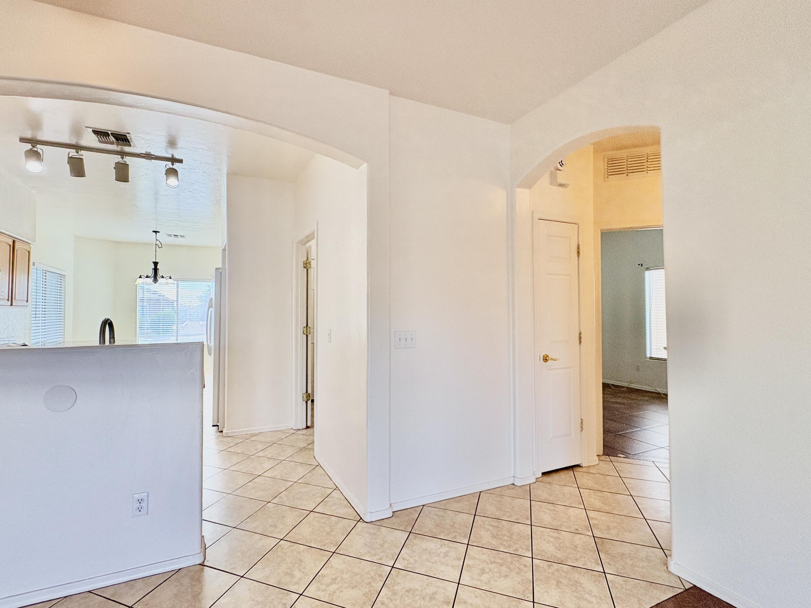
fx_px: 398
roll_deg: +0.5
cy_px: 302
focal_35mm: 17
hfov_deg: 90.9
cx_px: 374
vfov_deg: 74.7
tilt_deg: +1.7
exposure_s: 1/120
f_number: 2.2
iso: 160
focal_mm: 2.22
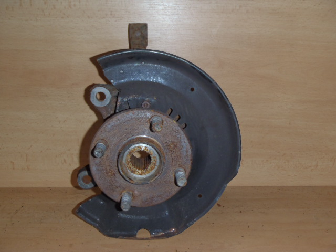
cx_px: 168
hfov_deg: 49.0
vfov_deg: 37.7
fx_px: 369
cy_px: 126
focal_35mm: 38
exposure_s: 1/40
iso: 100
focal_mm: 6.83
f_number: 4.6
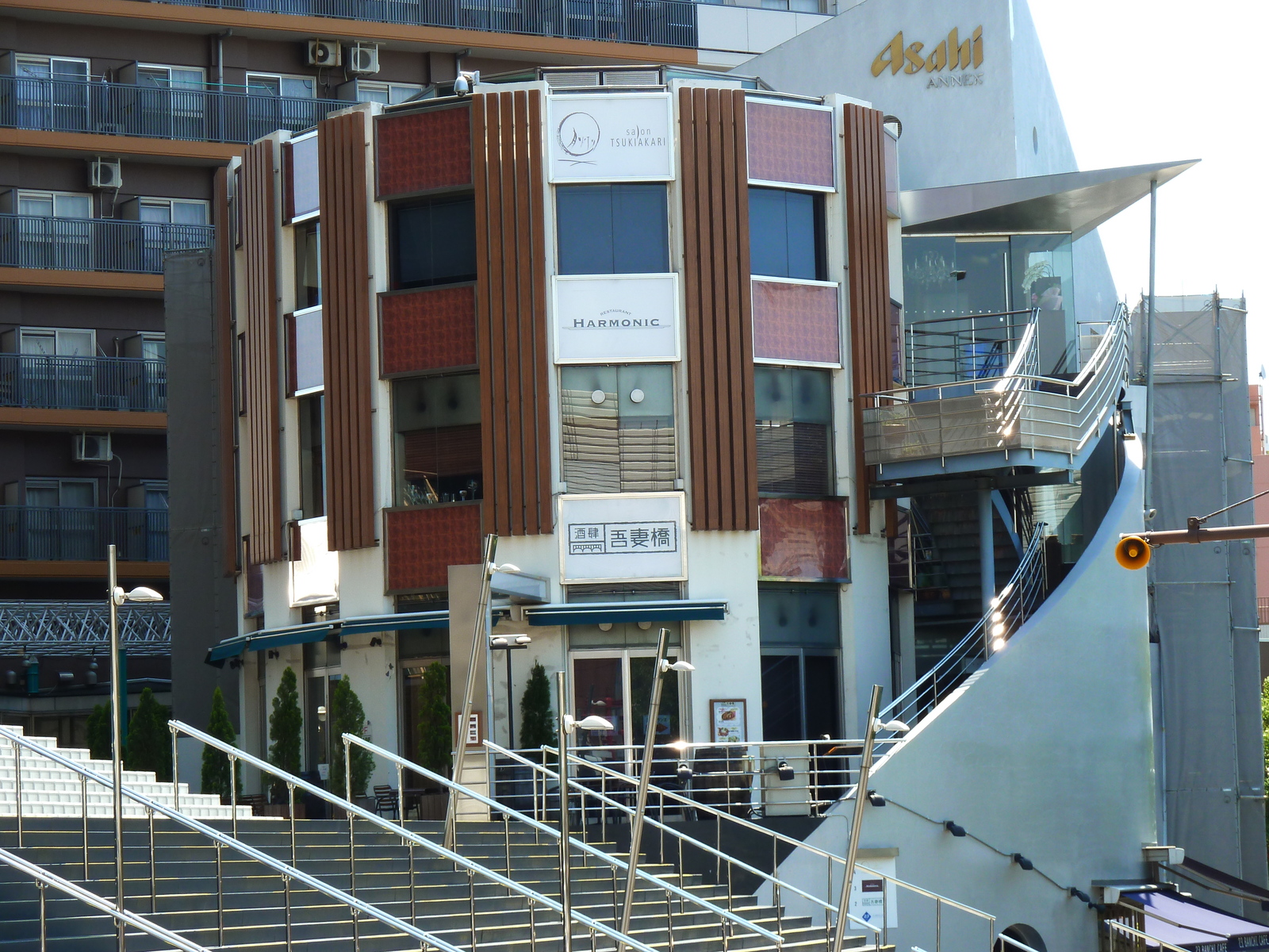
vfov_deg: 12.5
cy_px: 476
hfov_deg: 16.6
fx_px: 4362
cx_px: 634
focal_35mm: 119
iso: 80
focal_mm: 19.5
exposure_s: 1/125
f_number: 4.4
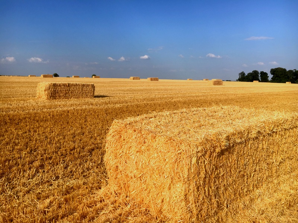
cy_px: 112
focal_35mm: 29
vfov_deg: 48.2
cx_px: 149
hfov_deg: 61.7
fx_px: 250
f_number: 2.2
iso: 25
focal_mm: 4.15
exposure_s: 1/2198
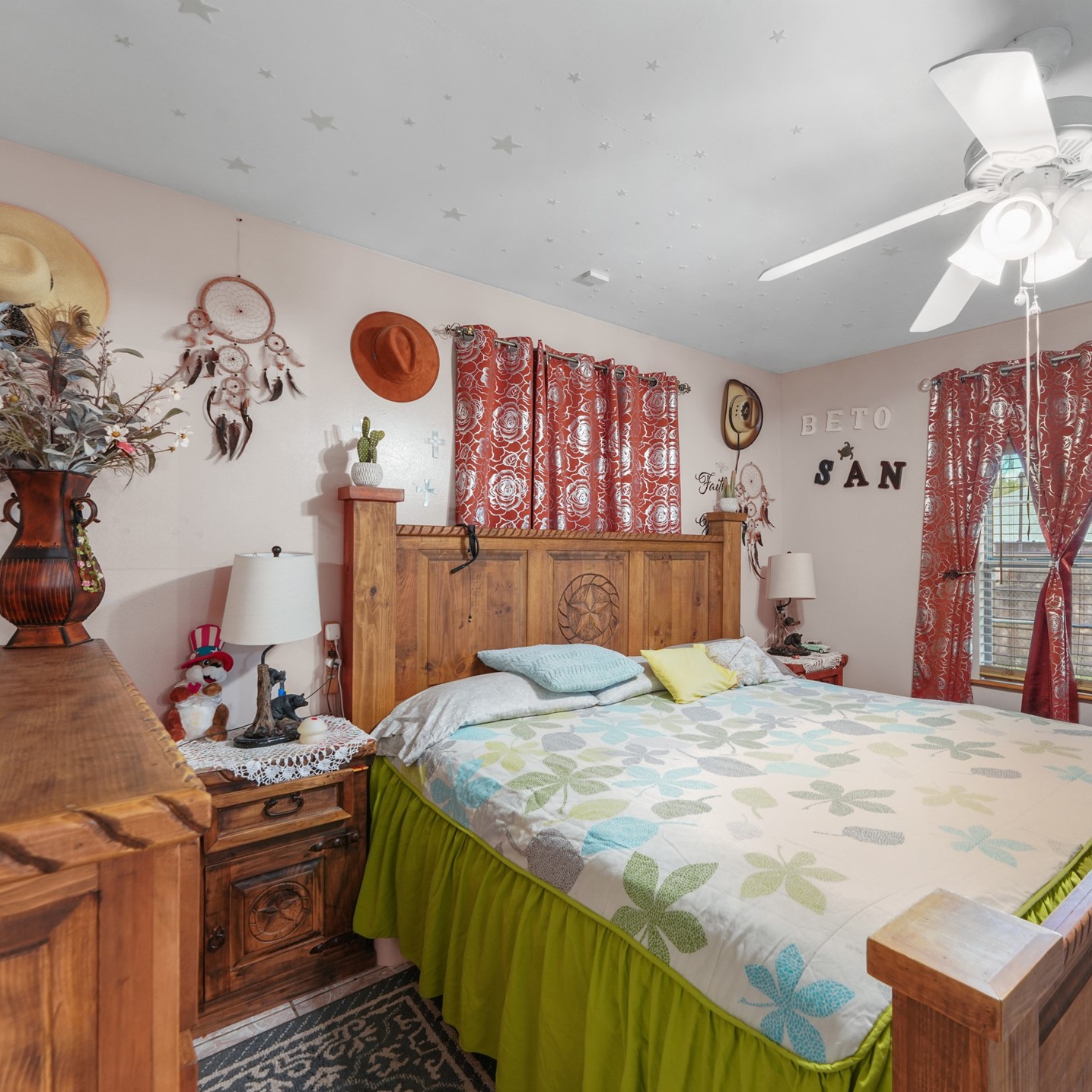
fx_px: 642
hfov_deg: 79.7
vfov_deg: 80.7
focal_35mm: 18
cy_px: 548
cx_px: 659
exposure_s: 1/2
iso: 640
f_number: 9
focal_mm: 14
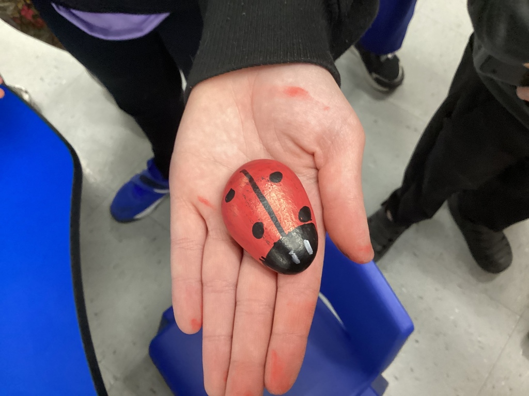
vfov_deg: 45.4
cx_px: 264
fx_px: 474
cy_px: 198
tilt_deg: -68.2
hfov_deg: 58.4
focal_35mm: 31
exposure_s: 1/40
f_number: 2.4
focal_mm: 3.3
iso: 250
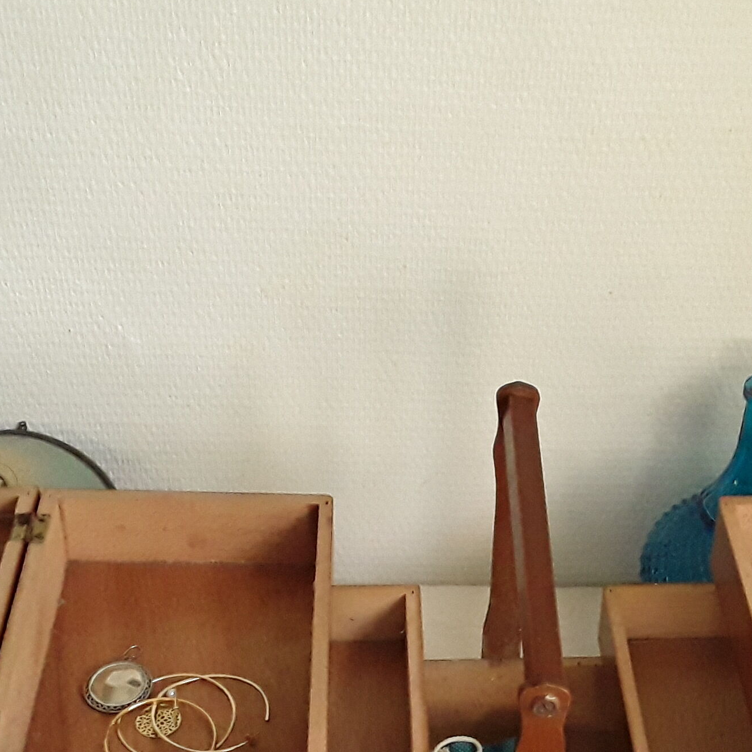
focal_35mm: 59
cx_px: 523
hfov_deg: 28.8
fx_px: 1450
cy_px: 593
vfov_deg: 28.5
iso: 400
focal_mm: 2.91
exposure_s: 1/402
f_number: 1.9
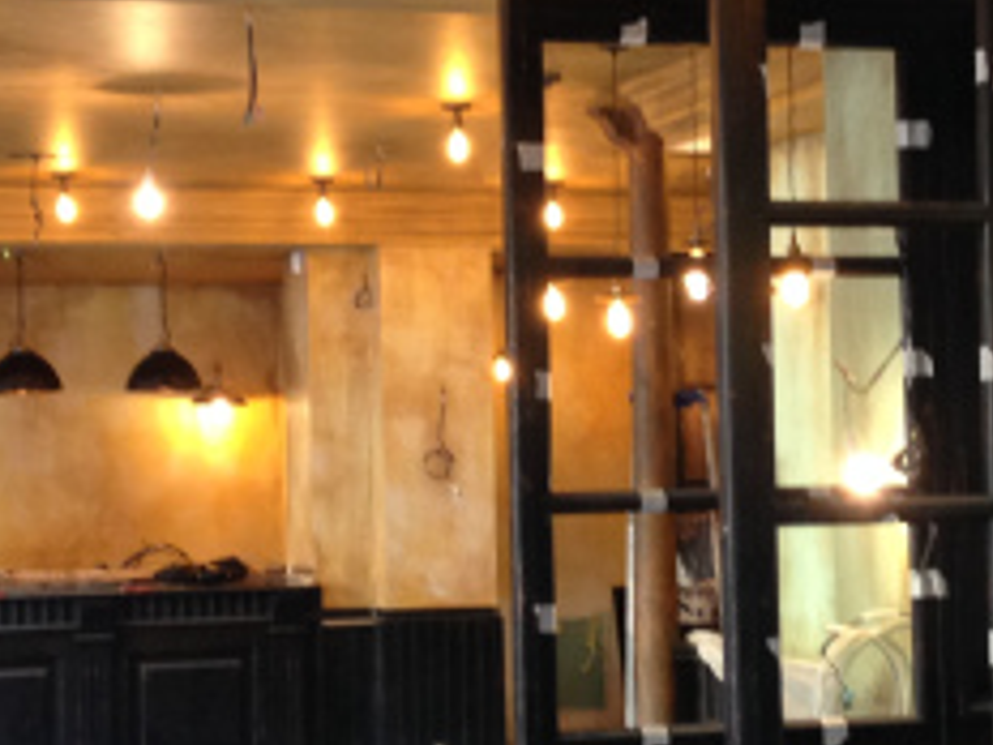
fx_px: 2582
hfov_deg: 21.8
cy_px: 394
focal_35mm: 90
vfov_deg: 16.4
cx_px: 454
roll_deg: +0.9
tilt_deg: +1.3
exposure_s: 1/20
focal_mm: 4.12
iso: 125
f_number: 2.4
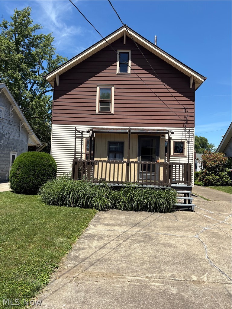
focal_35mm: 26
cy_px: 154
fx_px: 232
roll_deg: -1.3
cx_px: 116
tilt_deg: +5.6
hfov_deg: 53.1
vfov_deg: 67.3
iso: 50
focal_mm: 5.96
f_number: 1.6
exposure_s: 1/2747
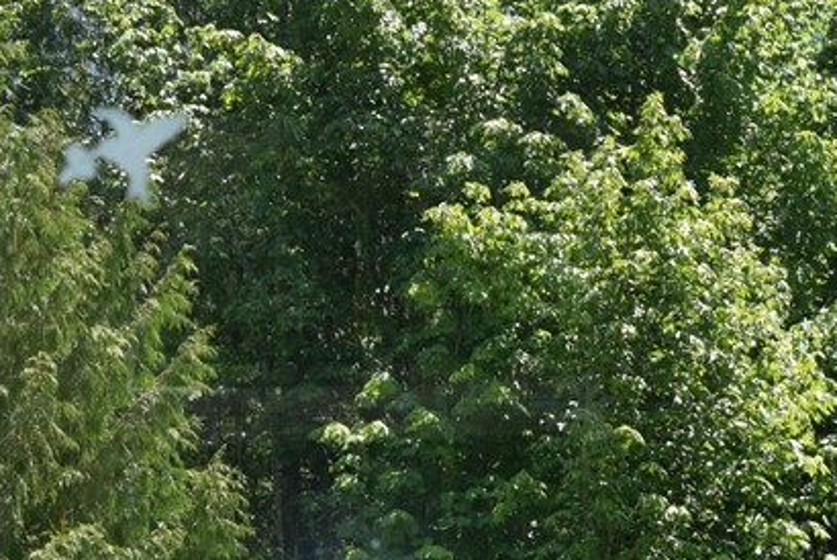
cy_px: 161
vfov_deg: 6.3
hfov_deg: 9.4
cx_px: 651
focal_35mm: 218
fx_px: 5079
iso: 100
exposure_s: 1/160
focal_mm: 55
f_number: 5.6
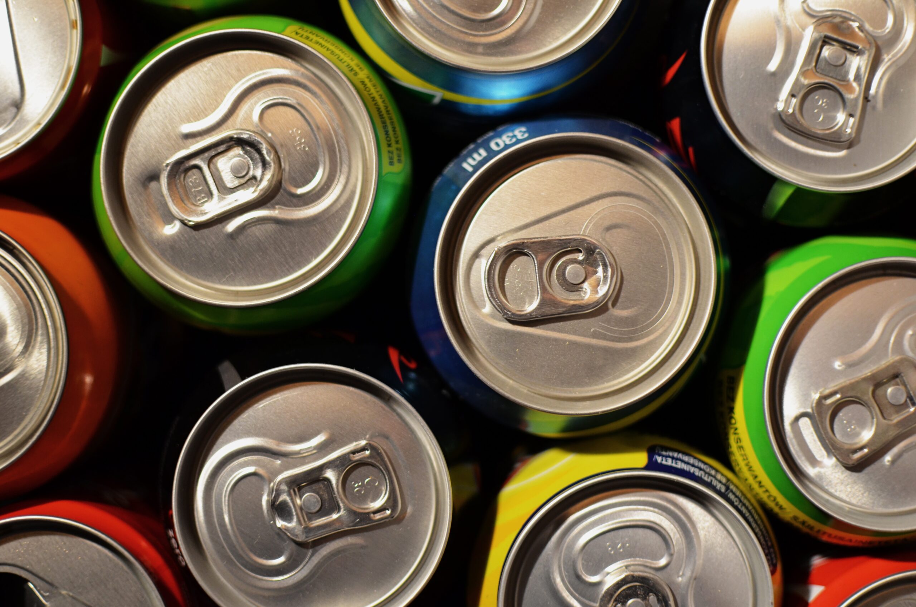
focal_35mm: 52
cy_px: 304
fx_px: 1333
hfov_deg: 37.9
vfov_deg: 25.6
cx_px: 458
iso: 800
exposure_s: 1/60
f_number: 2.5
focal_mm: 35
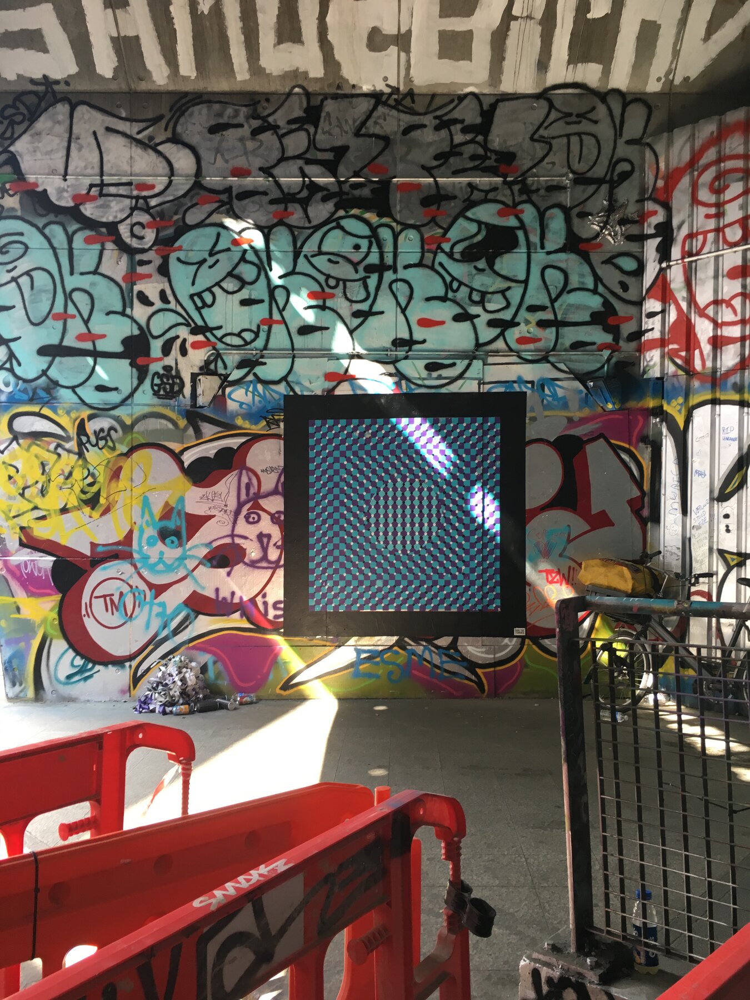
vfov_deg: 61.7
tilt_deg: -0.7
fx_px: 838
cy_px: 500
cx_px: 375
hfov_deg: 48.2
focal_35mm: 29
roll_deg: -0.1
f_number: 2.2
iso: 25
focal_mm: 4.15
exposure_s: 1/33
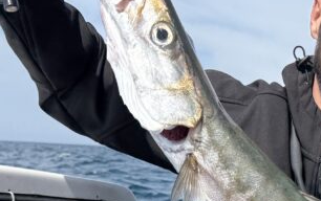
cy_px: 281
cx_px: 319
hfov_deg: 23.4
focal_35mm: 85
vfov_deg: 14.6
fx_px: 744
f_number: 1.78
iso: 80
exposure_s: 1/4405
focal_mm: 6.76
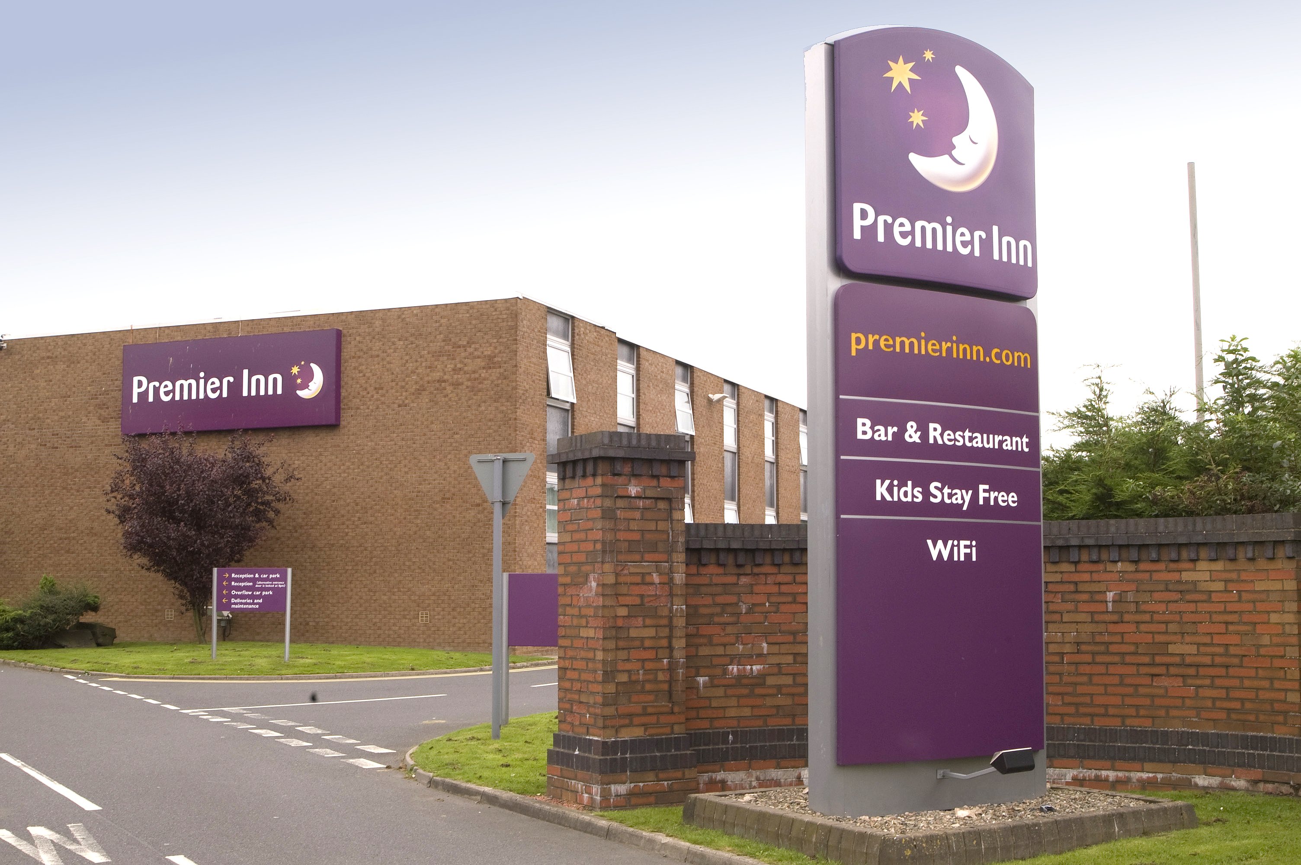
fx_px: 1516
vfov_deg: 31.8
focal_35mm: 42
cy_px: 432
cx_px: 650
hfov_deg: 46.4
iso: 200
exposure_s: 1/80
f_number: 10
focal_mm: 28
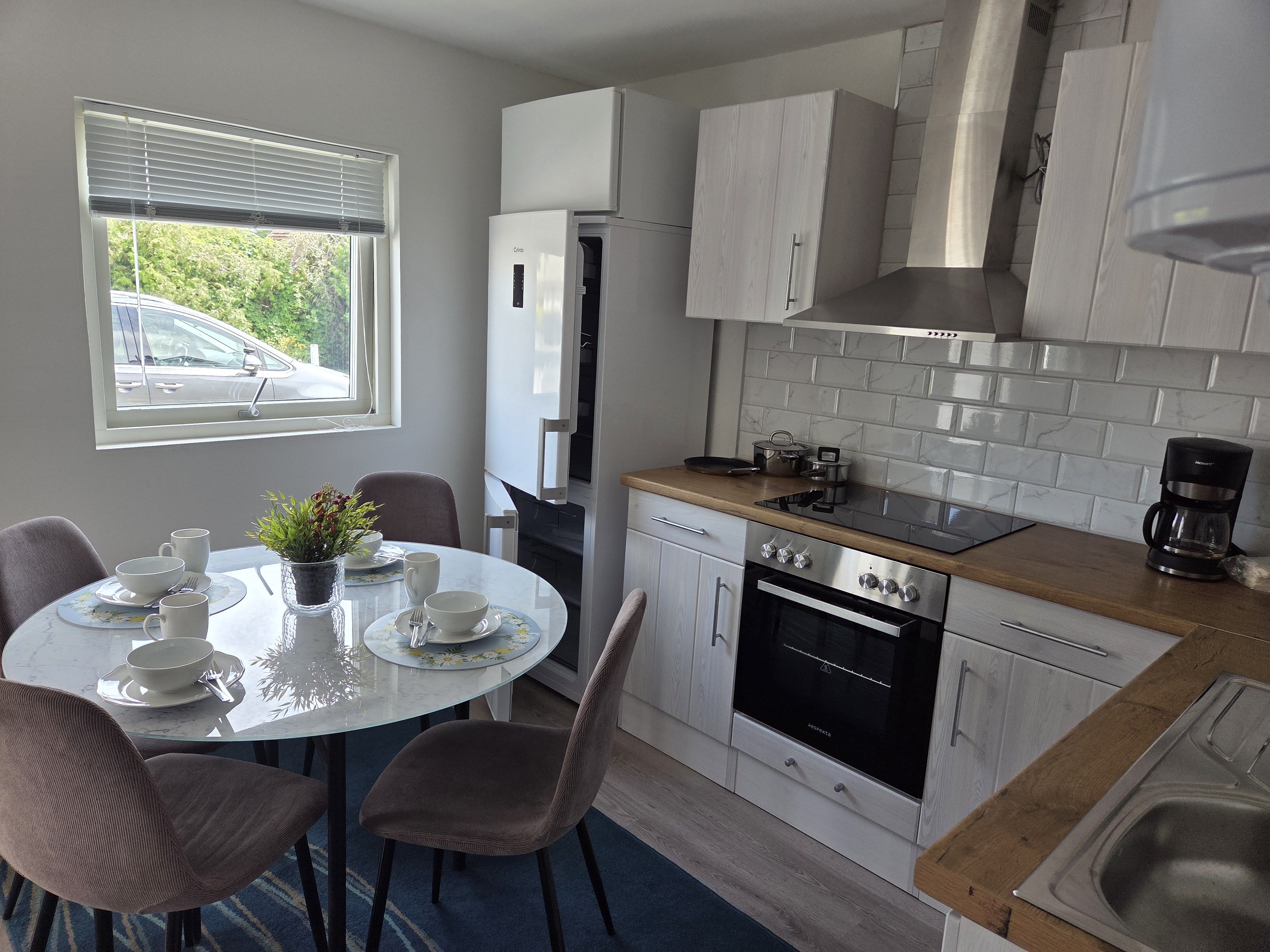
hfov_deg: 73.9
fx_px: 844
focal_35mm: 23
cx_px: 635
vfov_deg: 58.9
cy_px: 476
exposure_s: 1/180
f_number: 1.8
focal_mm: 5.4
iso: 64
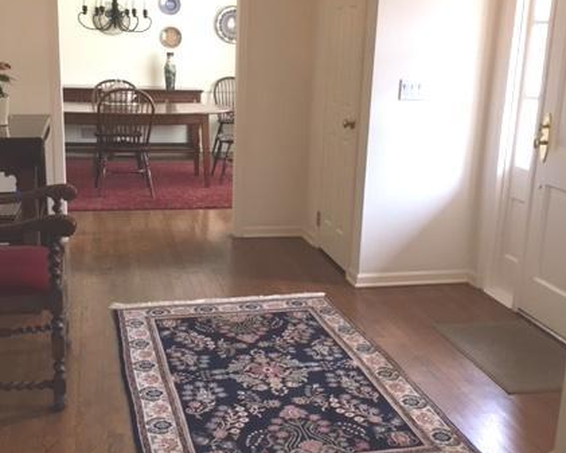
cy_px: 231
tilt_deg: -14.0
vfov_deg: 34.9
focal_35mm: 43
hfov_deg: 42.8
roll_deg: -1.9
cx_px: 258
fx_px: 720
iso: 32
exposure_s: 1/30
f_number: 2.2
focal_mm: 4.15
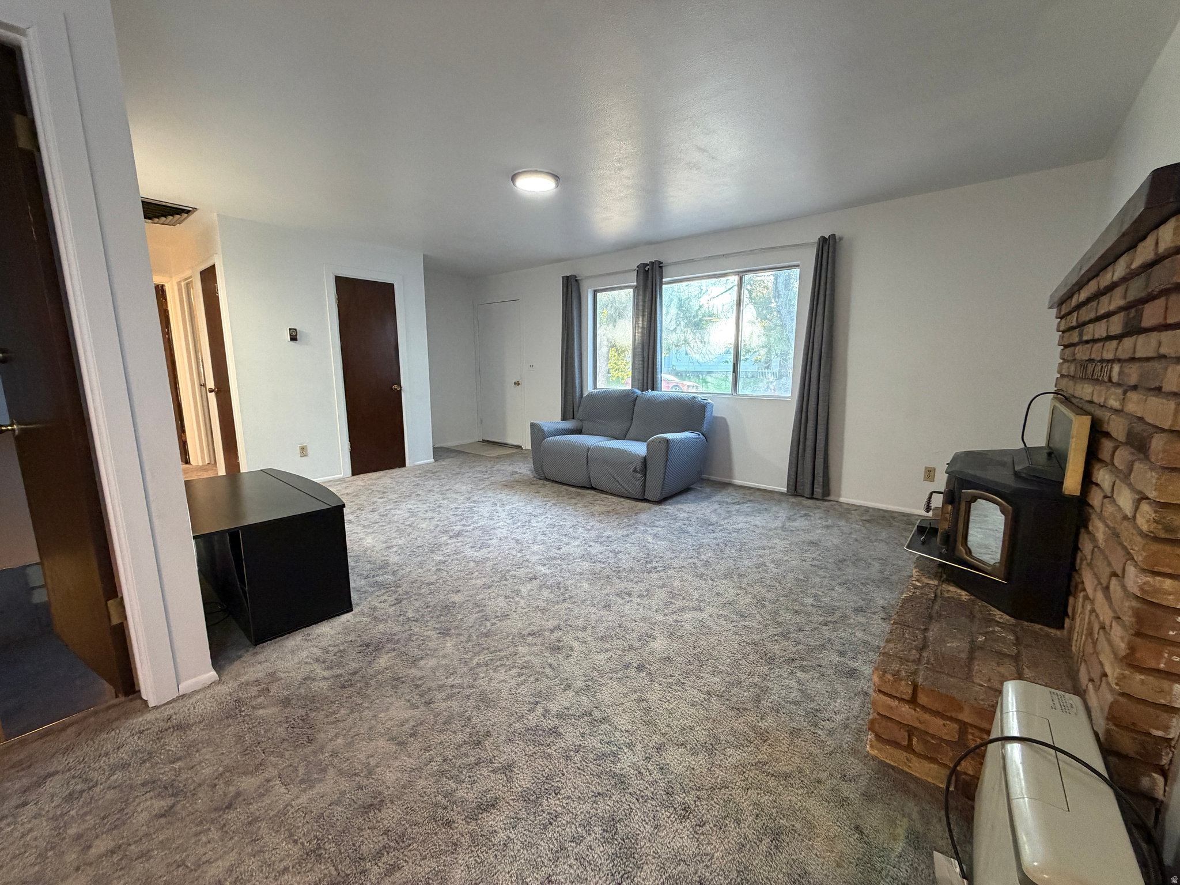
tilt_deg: -9.3
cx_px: 590
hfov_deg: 102.1
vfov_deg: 85.7
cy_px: 442
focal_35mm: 14
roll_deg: -0.3
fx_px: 477
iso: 320
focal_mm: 2.22
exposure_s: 1/60
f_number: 2.2
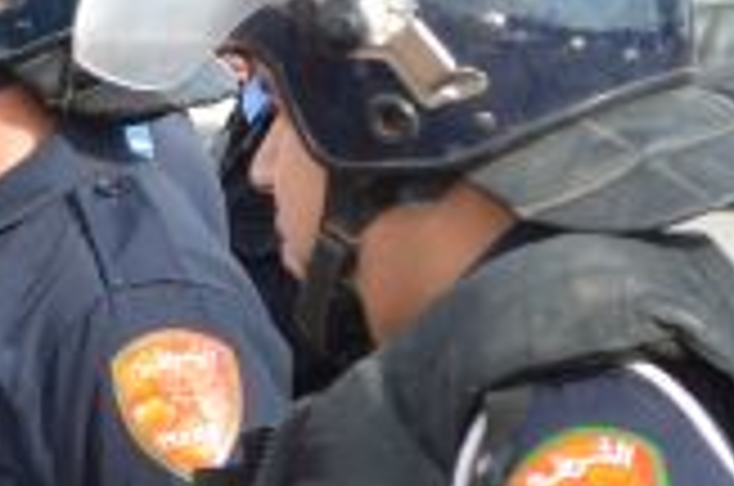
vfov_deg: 4.2
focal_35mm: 324
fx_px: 6592
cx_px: -410
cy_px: 302
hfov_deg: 6.3
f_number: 5.6
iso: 100
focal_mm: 55
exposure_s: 1/160
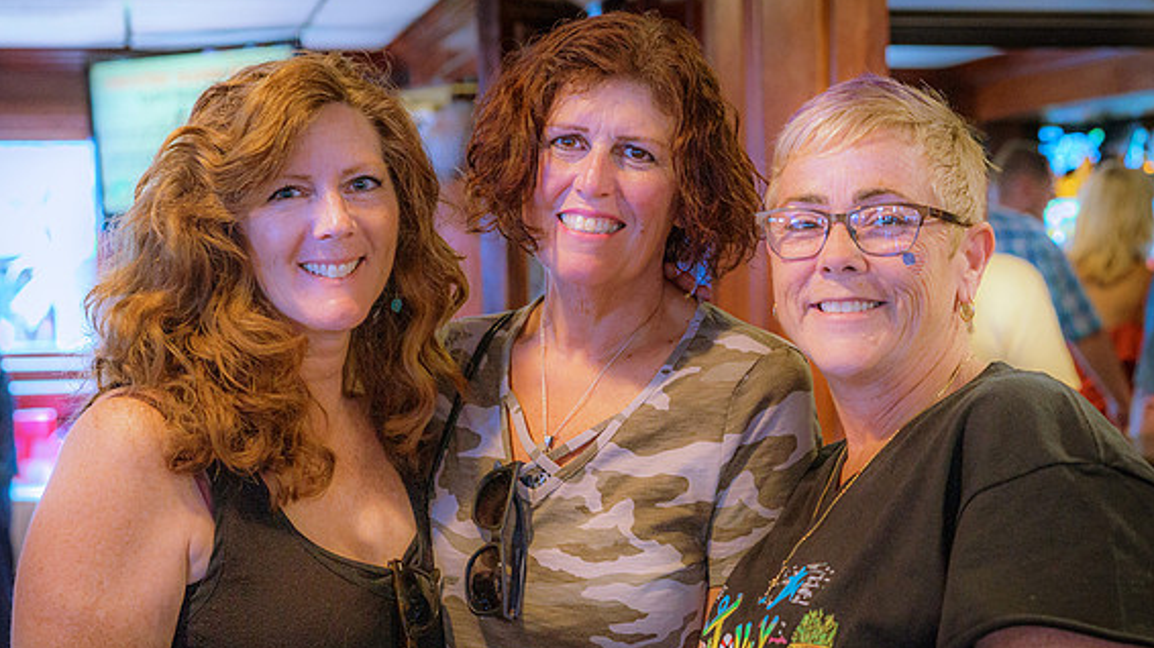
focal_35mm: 67
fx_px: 2050
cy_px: 331
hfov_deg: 31.4
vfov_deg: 18.0
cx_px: 588
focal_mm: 55
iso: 3200
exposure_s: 1/60
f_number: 4
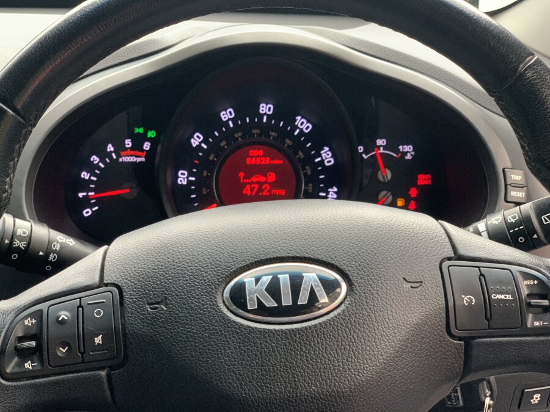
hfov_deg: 36.8
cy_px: 206
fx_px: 826
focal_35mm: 52
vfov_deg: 28.0
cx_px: 275
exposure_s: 1/60
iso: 125
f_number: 2.4
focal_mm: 6
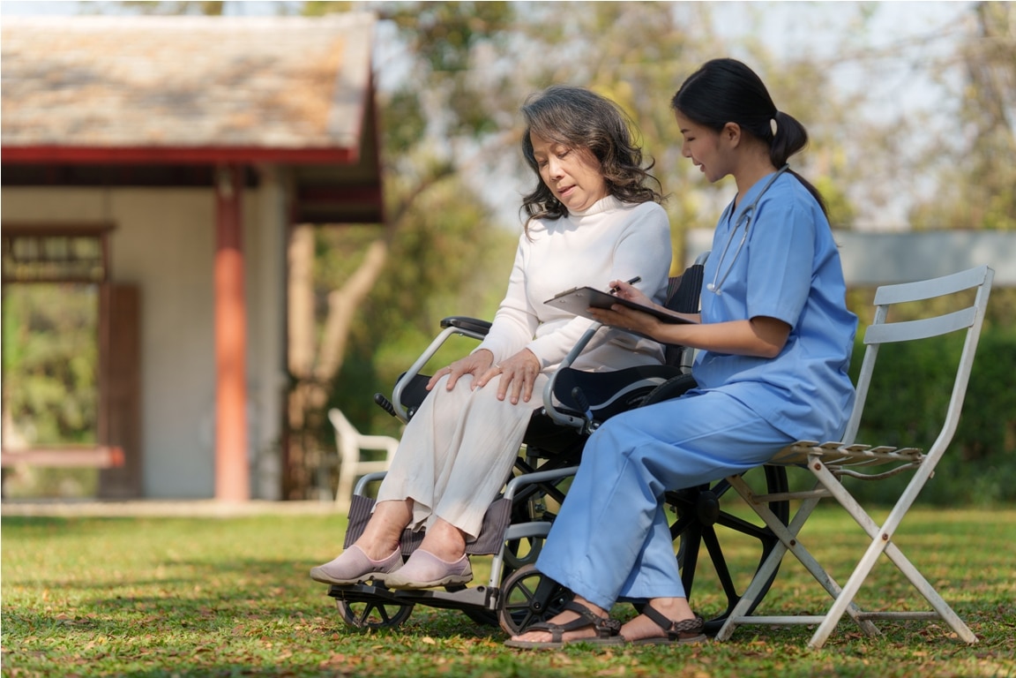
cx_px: 508
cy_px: 339
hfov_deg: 23.9
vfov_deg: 16.1
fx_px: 2399
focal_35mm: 85
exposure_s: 1/2000
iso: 100
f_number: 2
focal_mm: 85
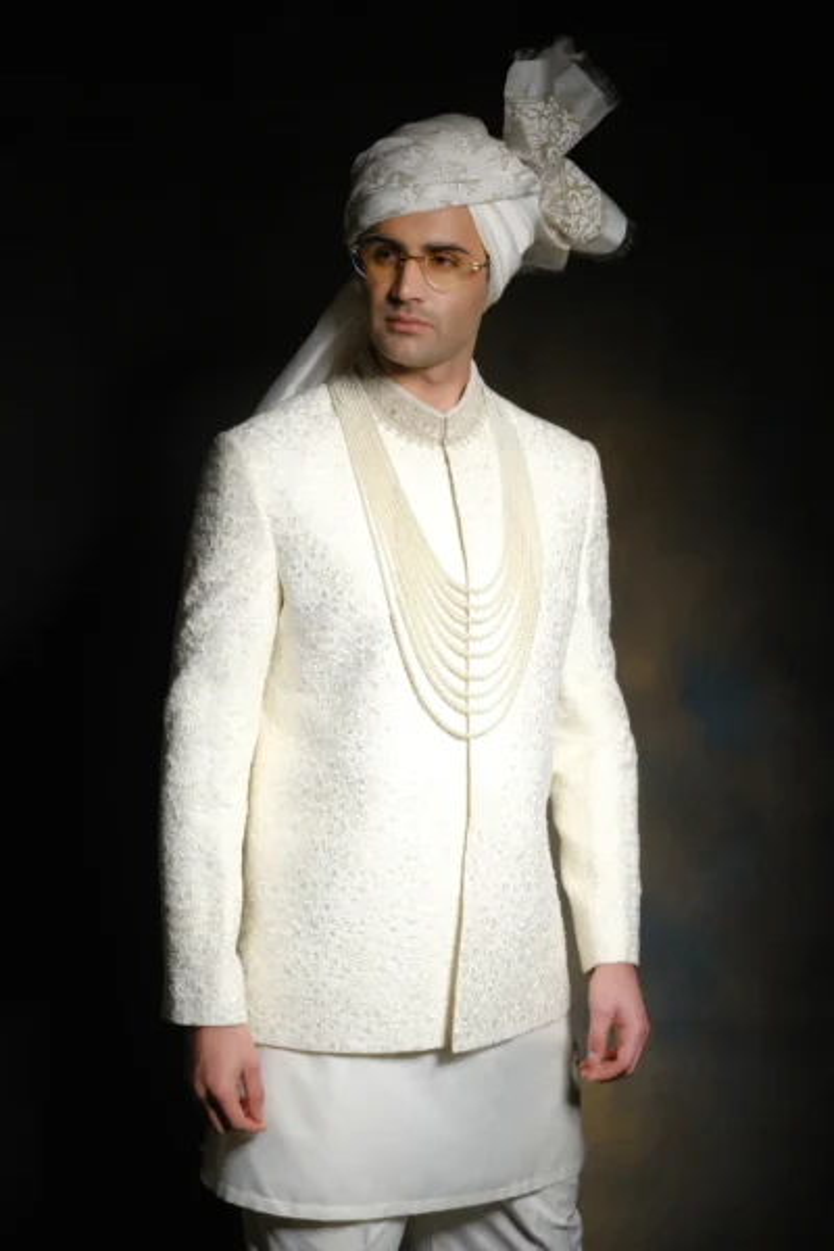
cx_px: 417
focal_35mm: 61
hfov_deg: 22.3
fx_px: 2120
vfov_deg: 32.9
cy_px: 626
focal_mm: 40.7
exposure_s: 1/125
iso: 250
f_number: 5
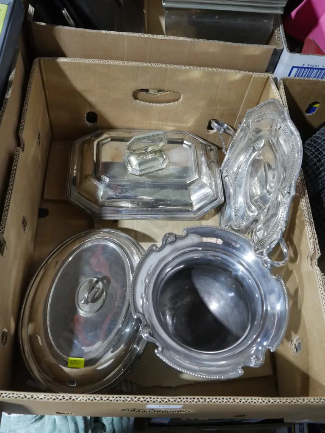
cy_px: 216
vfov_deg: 54.0
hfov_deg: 41.8
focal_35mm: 34
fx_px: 426
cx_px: 162
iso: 2500
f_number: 5.6
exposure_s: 1/60
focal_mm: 17
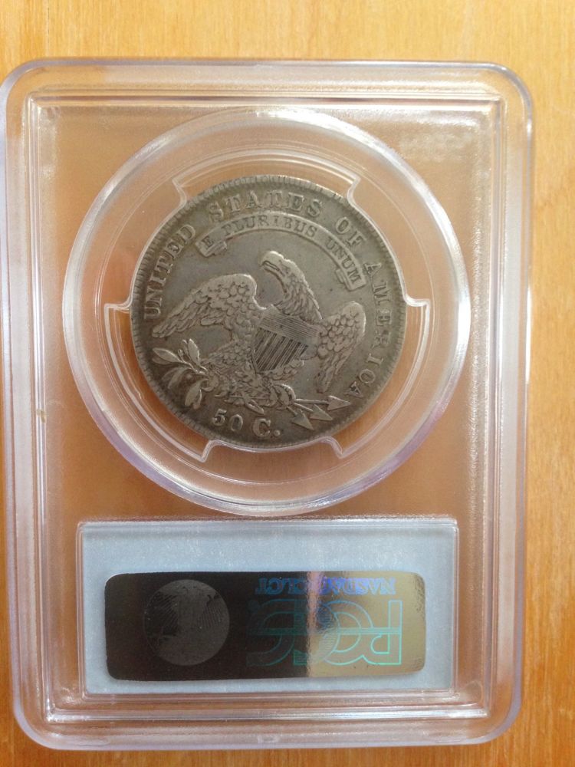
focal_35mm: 33
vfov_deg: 55.4
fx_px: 731
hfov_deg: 42.9
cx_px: 288
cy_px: 384
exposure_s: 1/20
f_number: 2.4
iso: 200
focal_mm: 4.12
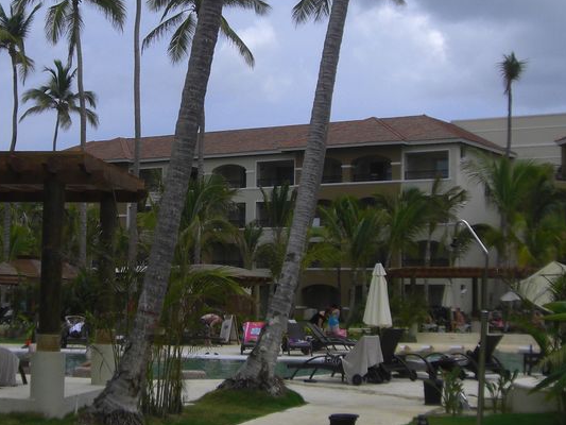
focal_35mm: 73
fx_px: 1194
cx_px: 205
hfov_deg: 26.6
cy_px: 141
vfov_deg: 20.1
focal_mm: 6.2
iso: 64
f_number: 8
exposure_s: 1/200
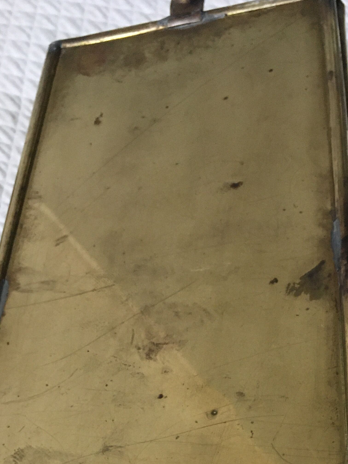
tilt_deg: -56.0
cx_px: 175
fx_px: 777
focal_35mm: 58
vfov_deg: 31.2
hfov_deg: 25.2
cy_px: 447
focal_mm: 4.15
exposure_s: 1/33
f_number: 2.2
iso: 200
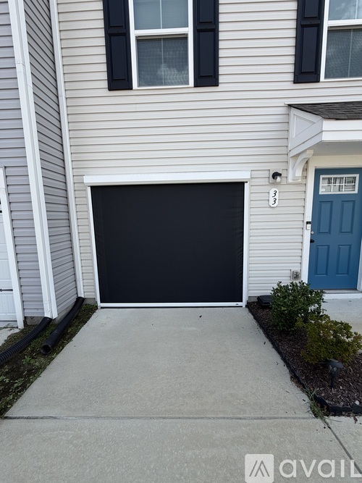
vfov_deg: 102.1
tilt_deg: -7.1
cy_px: 242
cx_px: 181
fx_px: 195
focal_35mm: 14
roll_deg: +1.0
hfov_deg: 85.7
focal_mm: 2.22
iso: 40
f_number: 2.2
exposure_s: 1/770
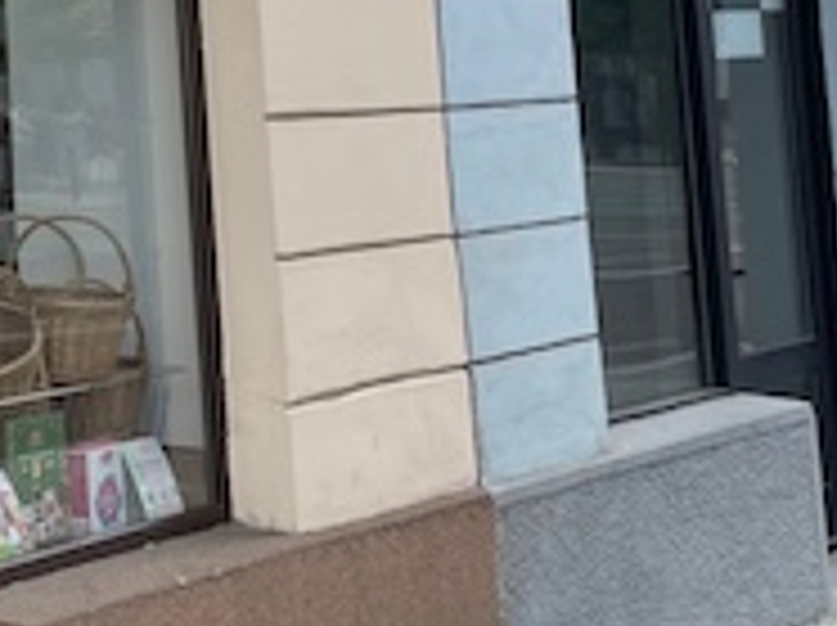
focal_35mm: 94
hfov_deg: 18.9
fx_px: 2270
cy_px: -135
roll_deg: +2.1
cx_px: -342
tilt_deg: +5.7
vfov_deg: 15.1
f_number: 1.6
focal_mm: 4.2
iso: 32
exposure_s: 1/156
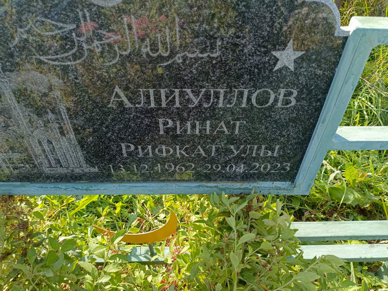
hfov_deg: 69.4
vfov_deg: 54.9
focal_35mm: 25
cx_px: 194
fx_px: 280
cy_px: 146
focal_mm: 4.76
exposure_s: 1/275
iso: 110
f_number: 1.69
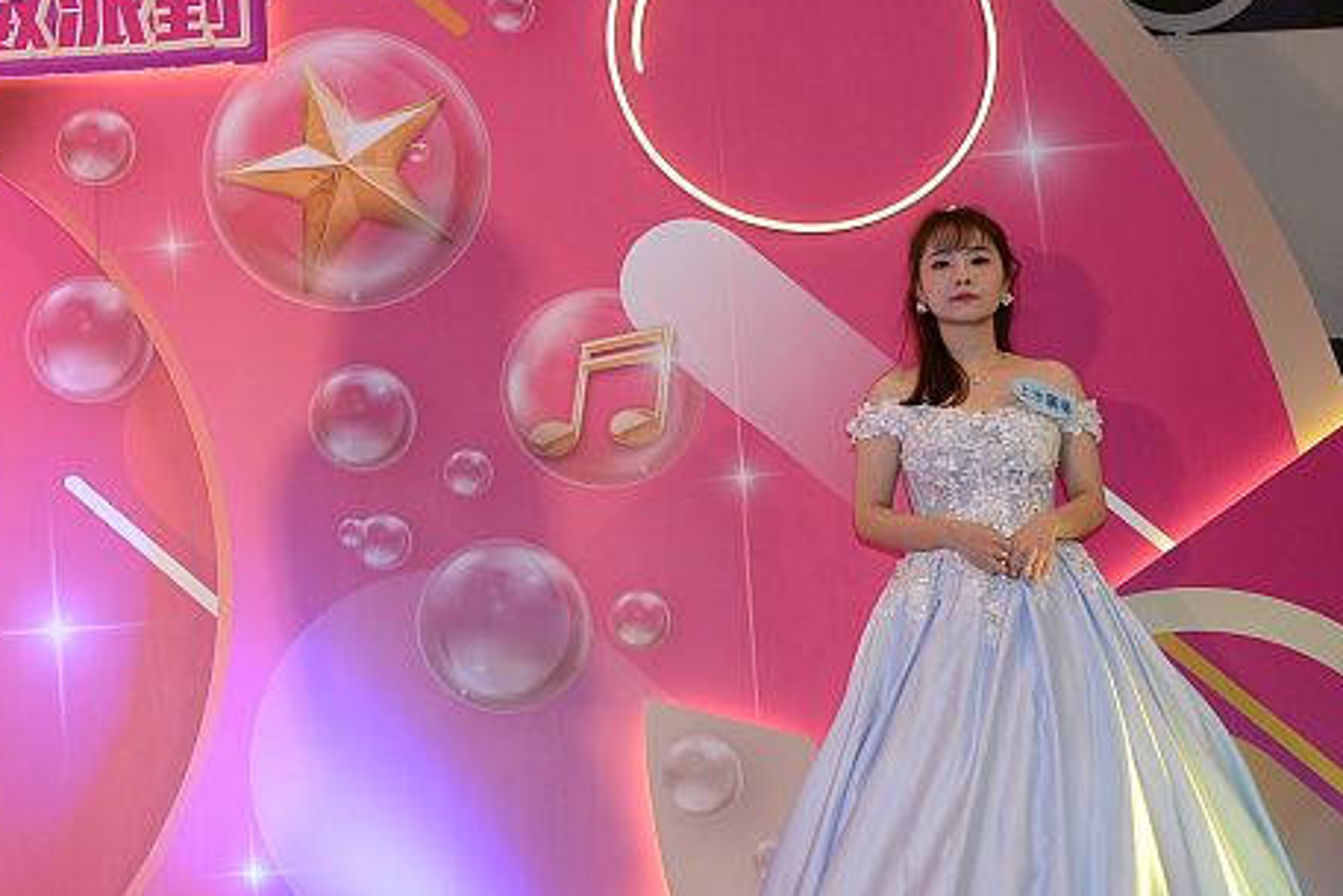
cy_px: 339
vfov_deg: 16.3
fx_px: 3134
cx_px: -68
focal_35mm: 84
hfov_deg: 23.0
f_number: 5
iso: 640
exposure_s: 1/160
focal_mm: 32
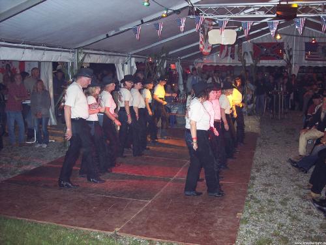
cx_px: 163
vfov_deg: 36.8
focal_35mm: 39
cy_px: 122
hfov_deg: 47.9
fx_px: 367
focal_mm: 8
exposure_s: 1/60
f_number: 2.8
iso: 140
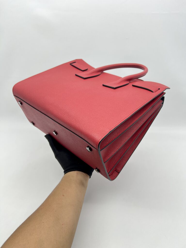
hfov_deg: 53.1
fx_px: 186
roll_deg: +0.2
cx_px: 93
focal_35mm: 26
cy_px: 124
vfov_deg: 67.3
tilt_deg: -29.7
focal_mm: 5.7
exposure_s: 1/100
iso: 50
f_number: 1.5
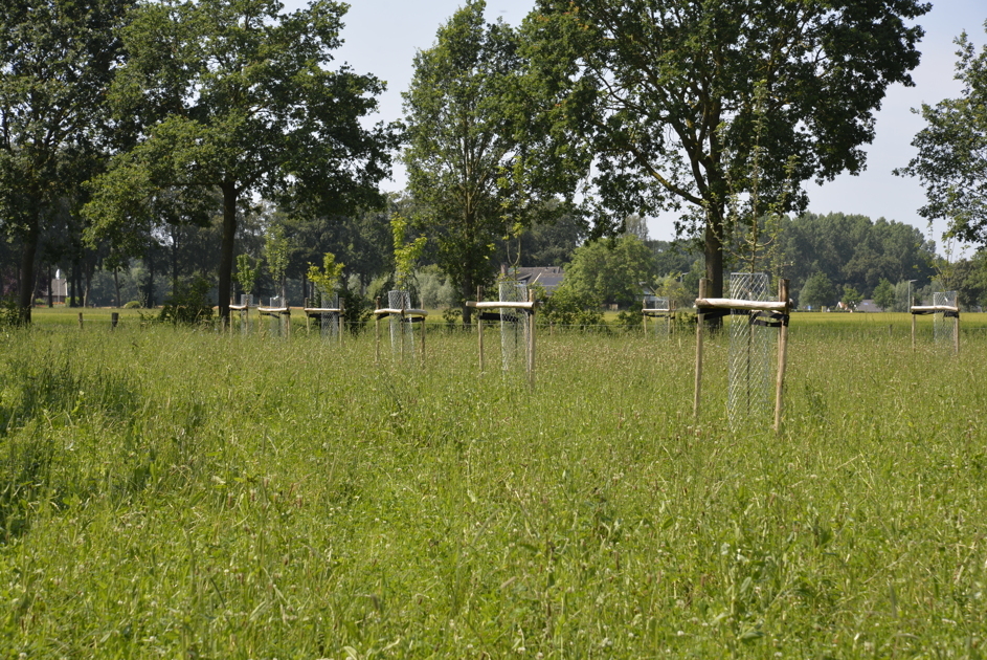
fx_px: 2332
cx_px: 494
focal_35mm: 85
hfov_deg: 23.9
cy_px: 330
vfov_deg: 16.1
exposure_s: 1/160
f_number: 8
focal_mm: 85
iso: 100
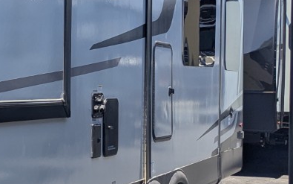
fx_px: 719
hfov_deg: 19.1
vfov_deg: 14.5
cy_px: 103
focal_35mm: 90
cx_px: -191
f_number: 1.85
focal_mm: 6.81
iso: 45
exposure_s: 1/1258
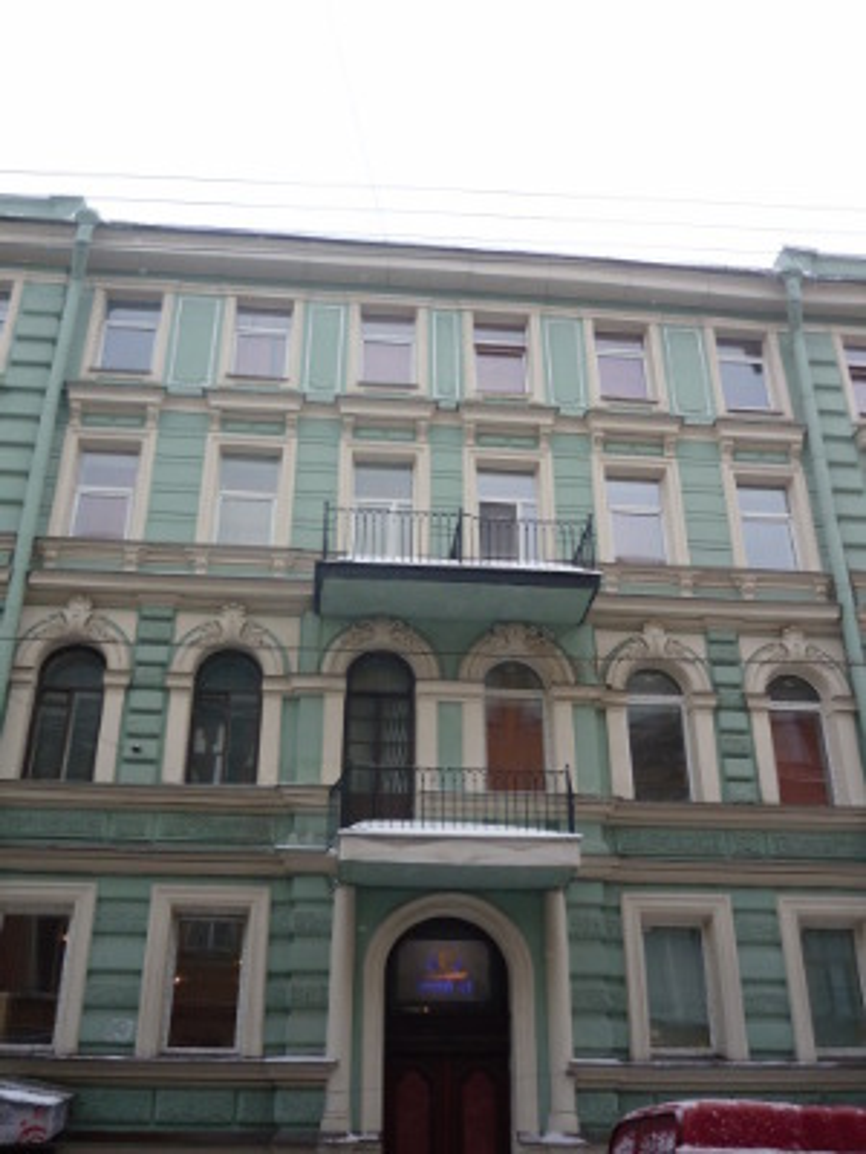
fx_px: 1101
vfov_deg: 55.4
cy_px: 577
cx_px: 433
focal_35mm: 33
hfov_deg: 42.9
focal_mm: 5.5
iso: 80
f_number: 2.8
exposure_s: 1/250
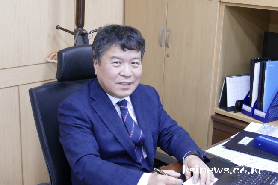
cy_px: 92
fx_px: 425
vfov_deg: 24.6
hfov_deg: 36.3
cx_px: 139
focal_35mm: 55
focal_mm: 20.23
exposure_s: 1/80
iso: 1000
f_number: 3.4
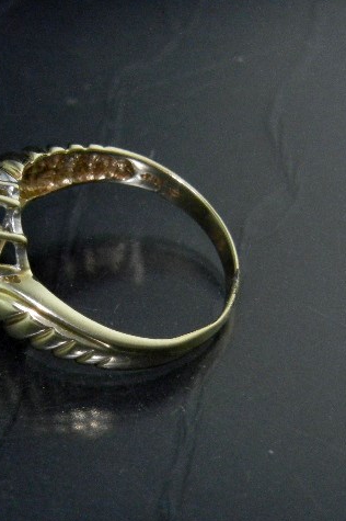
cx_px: 59
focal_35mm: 108
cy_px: 262
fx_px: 1559
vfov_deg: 18.9
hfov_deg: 12.6
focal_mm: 13.9
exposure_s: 1/30
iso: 800
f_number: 8.6
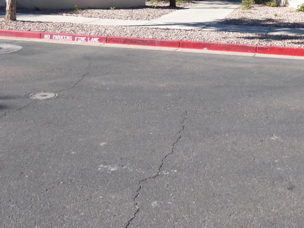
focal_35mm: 54
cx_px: 195
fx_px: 474
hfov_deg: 35.3
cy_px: -10
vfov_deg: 25.5
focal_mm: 4.3
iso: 80
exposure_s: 1/500
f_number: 3.3
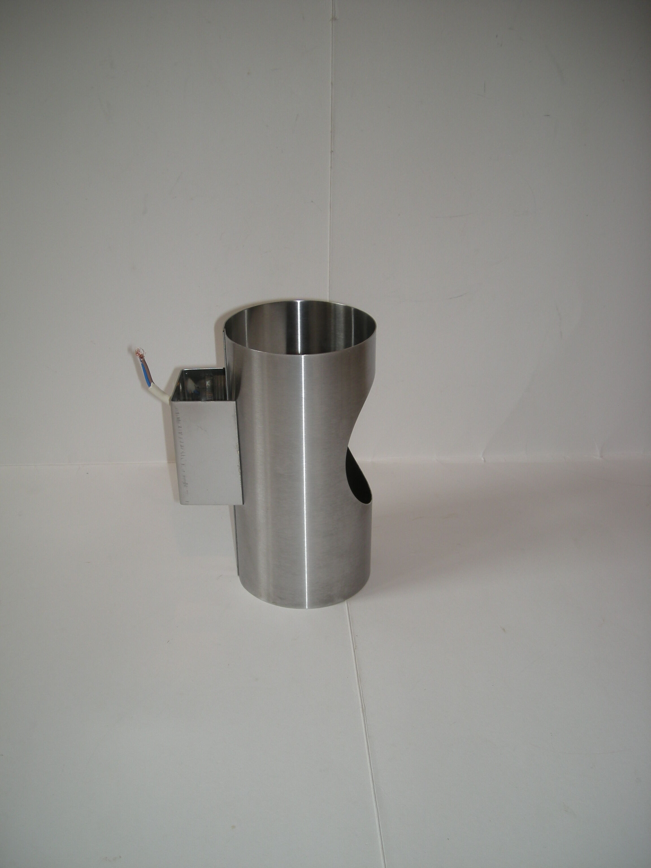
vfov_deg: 52.6
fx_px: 878
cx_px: 326
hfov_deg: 40.7
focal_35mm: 35
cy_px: 434
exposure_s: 1/51.5
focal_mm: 5.7
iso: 50
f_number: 2.8
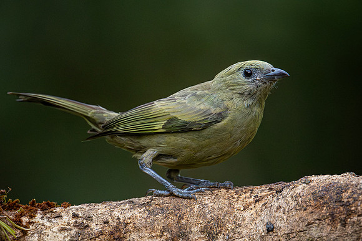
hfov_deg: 2.4
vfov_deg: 1.6
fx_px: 8541
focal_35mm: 849
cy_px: 151
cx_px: 231
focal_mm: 400
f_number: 4.5
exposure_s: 1/500
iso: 6400
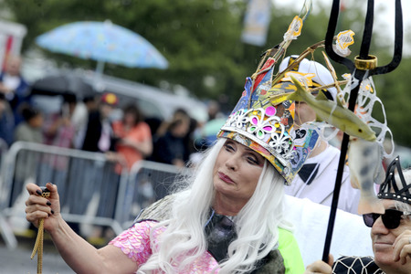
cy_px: 137
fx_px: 2283
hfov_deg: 10.3
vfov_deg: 6.9
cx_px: 206
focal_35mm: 200
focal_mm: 200
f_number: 9
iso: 640
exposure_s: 1/400
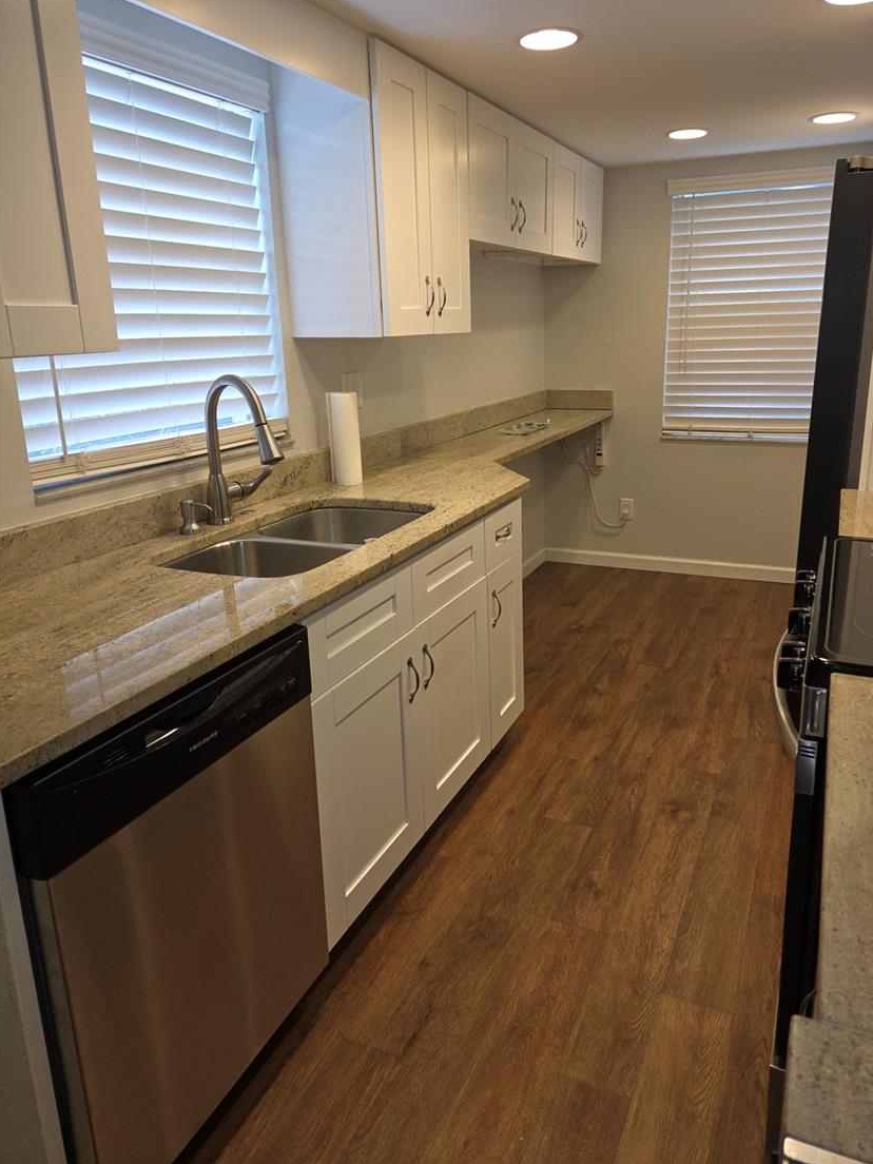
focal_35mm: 25
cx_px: 470
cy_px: 549
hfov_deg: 54.8
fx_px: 841
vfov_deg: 69.3
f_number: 1.8
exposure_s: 1/60
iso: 40
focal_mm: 5.4
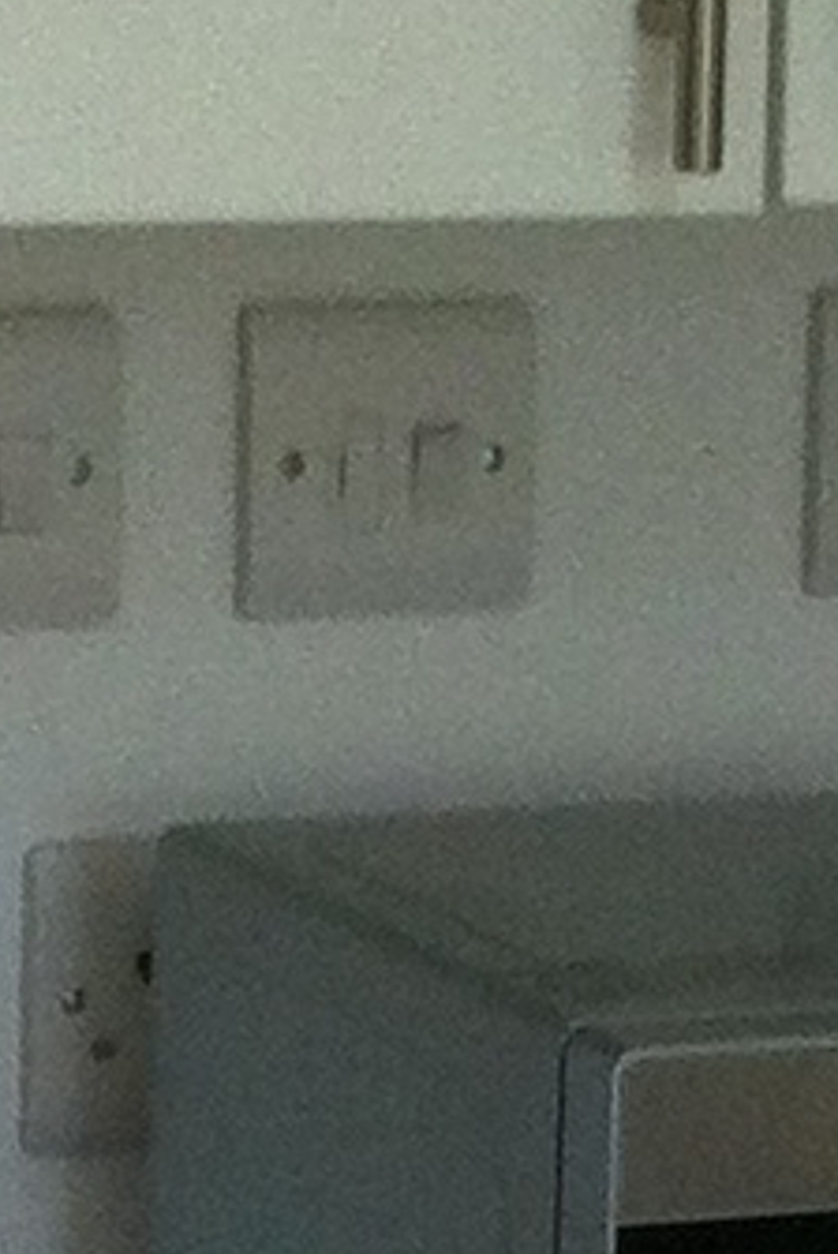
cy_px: 1419
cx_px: 1253
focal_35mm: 281
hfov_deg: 4.9
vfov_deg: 7.3
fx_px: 9791
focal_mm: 3.85
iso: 125
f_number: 2.8
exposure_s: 1/15
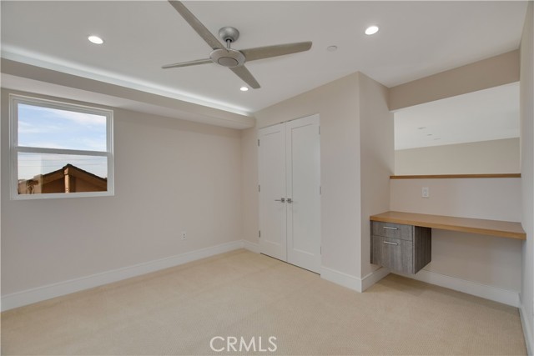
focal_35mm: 15
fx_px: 223
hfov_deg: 100.4
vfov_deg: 77.4
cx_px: 267
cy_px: 178
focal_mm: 10
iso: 400
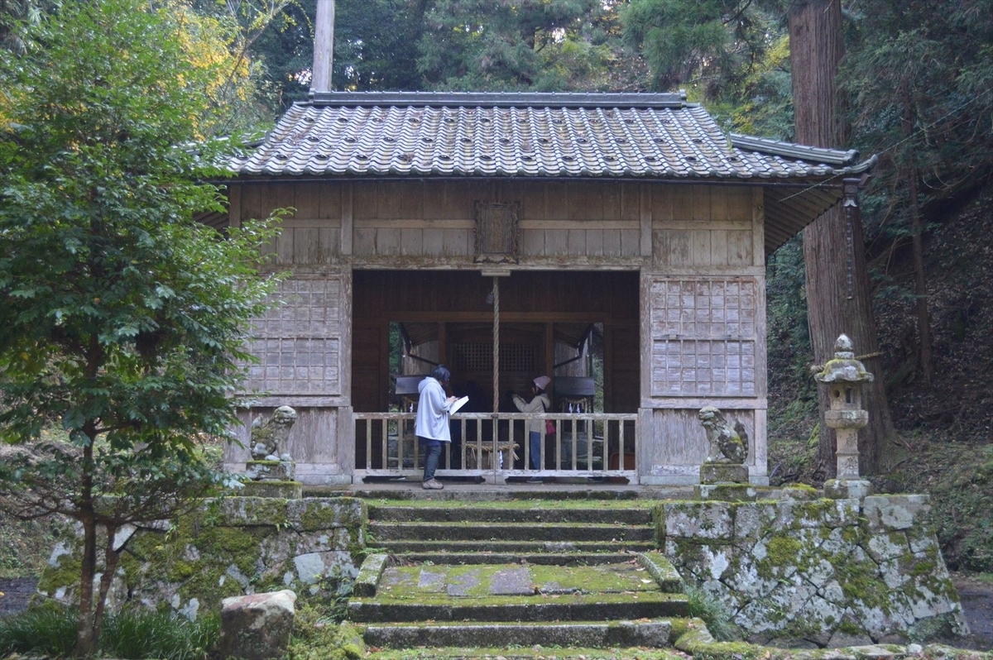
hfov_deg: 46.4
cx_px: 496
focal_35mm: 42
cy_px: 330
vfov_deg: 31.8
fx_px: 1158
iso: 1400
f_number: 4.5
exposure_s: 1/50
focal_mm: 28
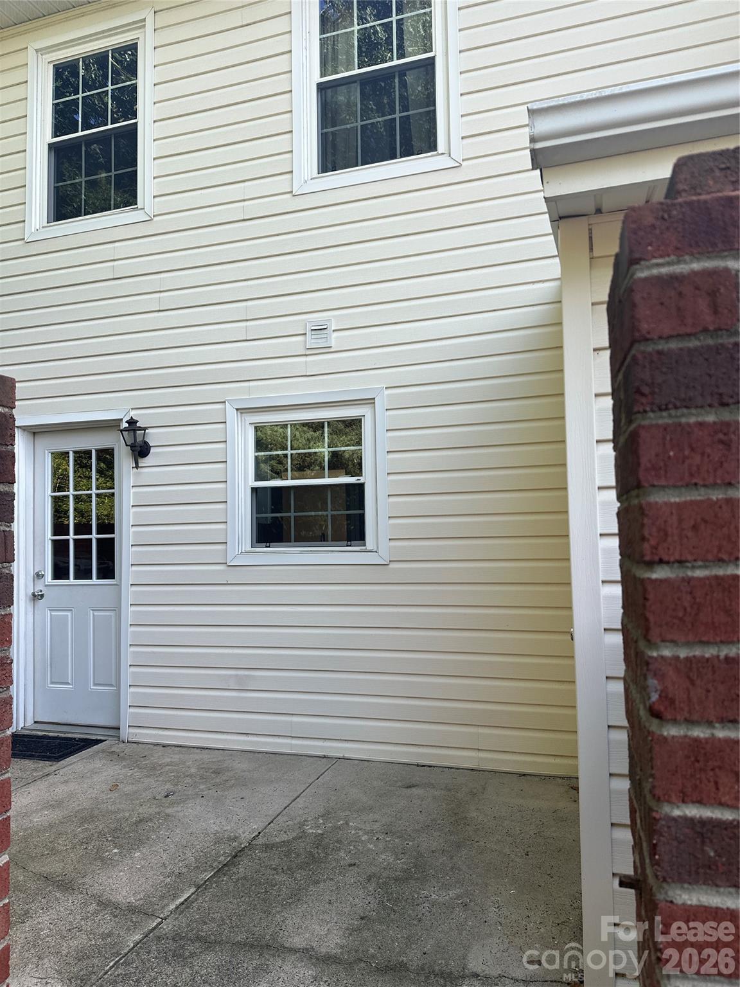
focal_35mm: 24
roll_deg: +0.0
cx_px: 370
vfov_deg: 71.6
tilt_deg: +2.6
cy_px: 494
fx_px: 684
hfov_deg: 56.8
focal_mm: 6.86
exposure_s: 1/680
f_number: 1.78
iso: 80
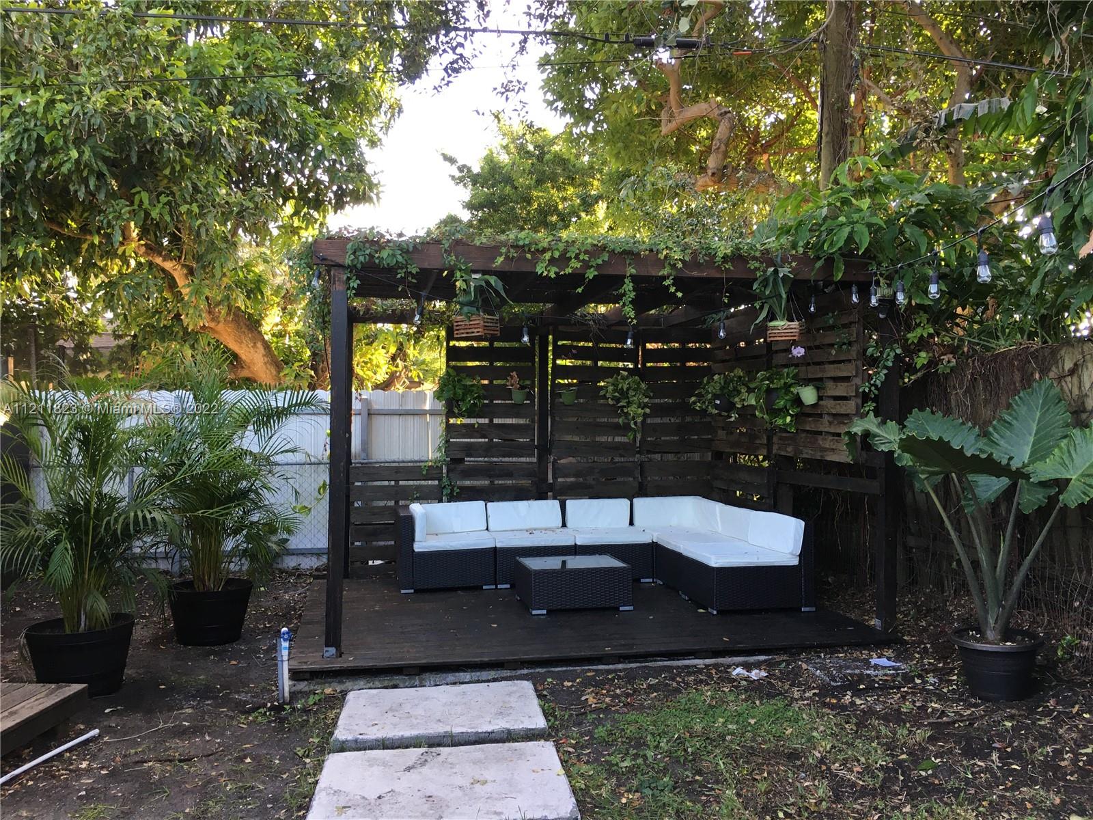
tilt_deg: +1.8
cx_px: 546
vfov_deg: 48.2
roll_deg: +0.3
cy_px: 410
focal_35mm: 29
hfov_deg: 61.7
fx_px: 916
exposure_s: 1/40
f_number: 2.2
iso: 25
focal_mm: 4.15
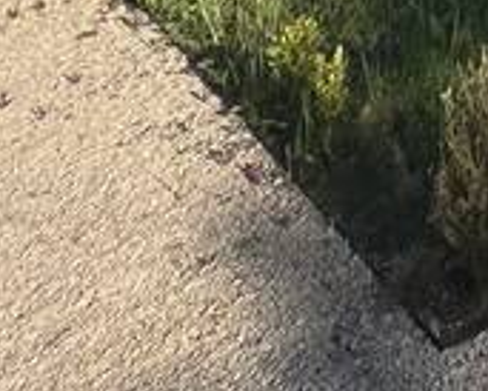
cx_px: 1244
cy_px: -785
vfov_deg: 11.0
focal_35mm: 89
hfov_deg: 13.6
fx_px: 1286
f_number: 1.8
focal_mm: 1.57
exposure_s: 1/1340
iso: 32
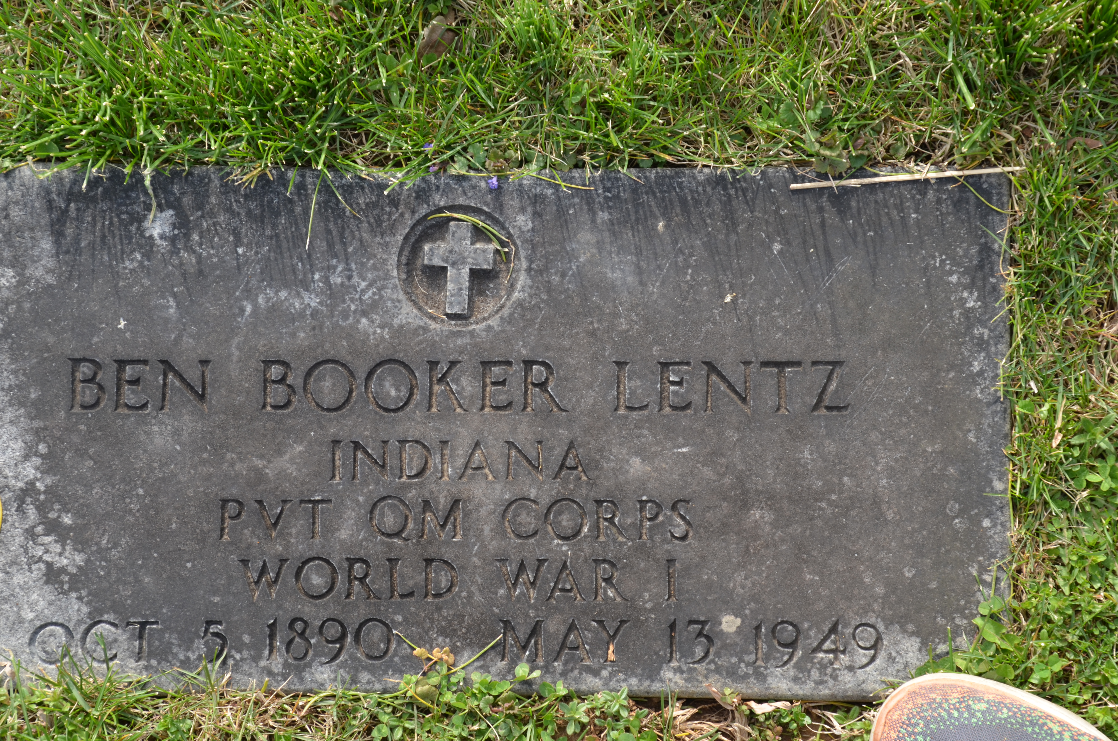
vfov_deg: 18.1
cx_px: 559
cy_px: 370
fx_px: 2324
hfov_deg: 27.0
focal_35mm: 75
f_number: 6.3
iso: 200
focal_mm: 50
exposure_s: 1/160
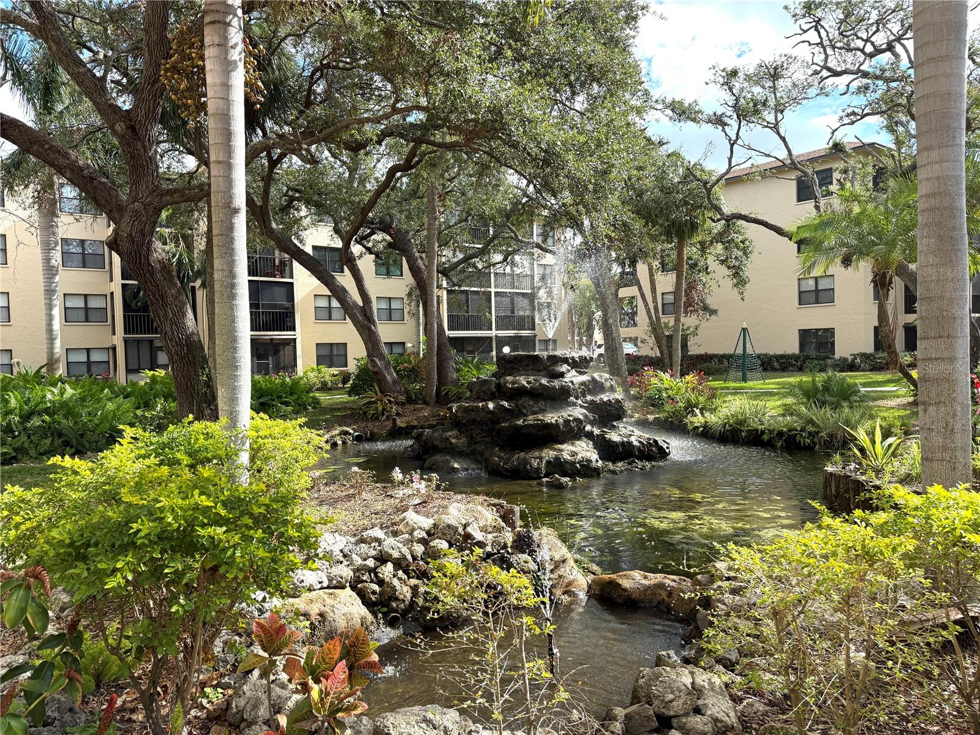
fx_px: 679
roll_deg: +1.0
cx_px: 490
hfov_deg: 71.6
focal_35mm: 24
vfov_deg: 56.8
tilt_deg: -2.8
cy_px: 368
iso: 100
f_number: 1.78
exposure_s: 1/2703
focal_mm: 6.76
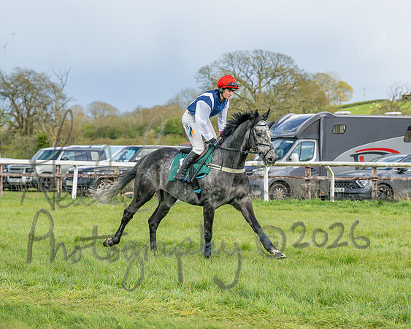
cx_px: 207
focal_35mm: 139
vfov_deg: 11.1
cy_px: 164
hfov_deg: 13.9
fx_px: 1685
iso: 400
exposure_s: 1/3200
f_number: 4
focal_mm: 82
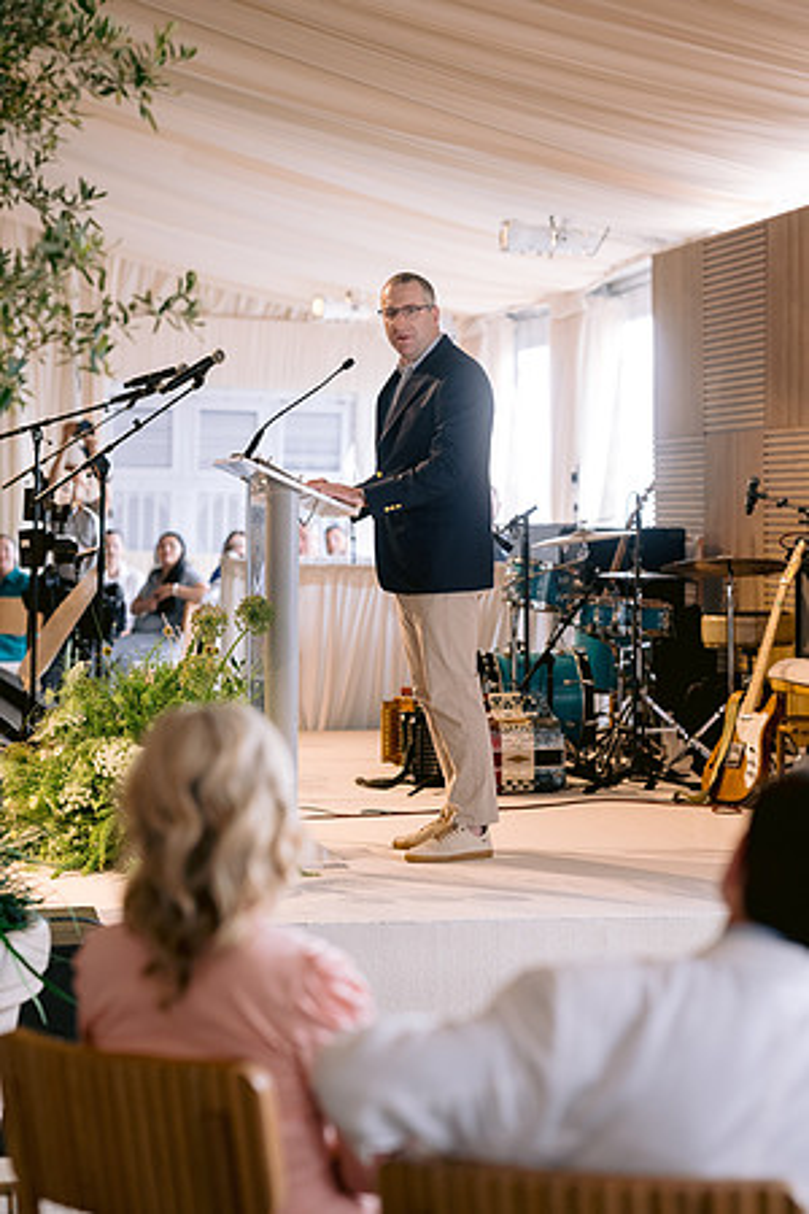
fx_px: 2865
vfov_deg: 23.9
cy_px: 607
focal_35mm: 85
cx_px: 404
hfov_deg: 16.1
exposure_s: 1/160
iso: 800
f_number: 2.8
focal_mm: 85
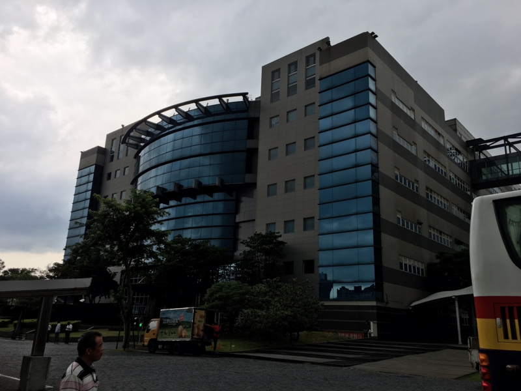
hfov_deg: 61.7
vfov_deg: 48.2
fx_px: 436
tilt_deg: +16.9
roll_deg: -1.6
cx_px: 260
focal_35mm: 29
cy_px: 196
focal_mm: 4.15
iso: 25
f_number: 2.2
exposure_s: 1/596
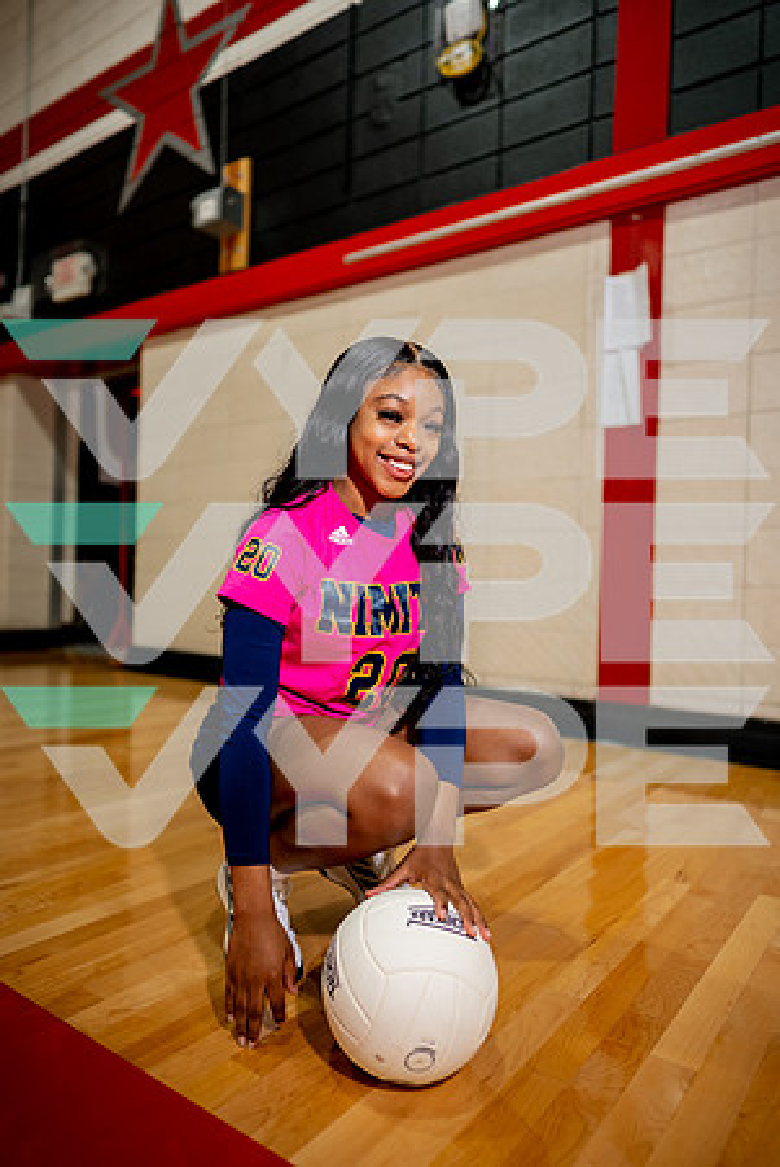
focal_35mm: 24
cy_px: 584
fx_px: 778
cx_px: 390
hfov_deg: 53.2
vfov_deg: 73.7
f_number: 1.4
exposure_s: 1/400
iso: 400
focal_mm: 24
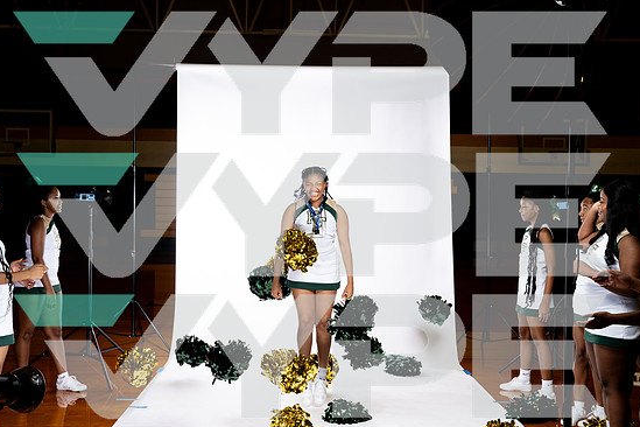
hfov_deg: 42.7
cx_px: 311
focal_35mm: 46
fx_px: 818
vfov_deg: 29.2
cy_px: 217
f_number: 8
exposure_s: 1/250
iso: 400
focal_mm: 41
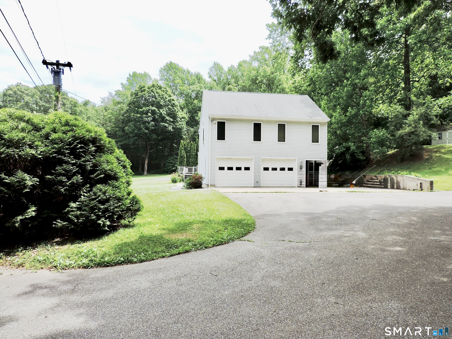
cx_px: 226
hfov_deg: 71.6
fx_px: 313
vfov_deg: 56.8
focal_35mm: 24
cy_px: 170
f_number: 3
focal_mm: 4.3
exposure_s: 1/640
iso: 80
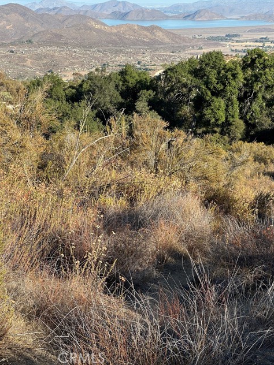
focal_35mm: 78
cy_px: 181
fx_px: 823
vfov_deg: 25.0
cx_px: 136
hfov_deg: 18.9
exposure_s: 1/282
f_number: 2.8
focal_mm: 9
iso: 32
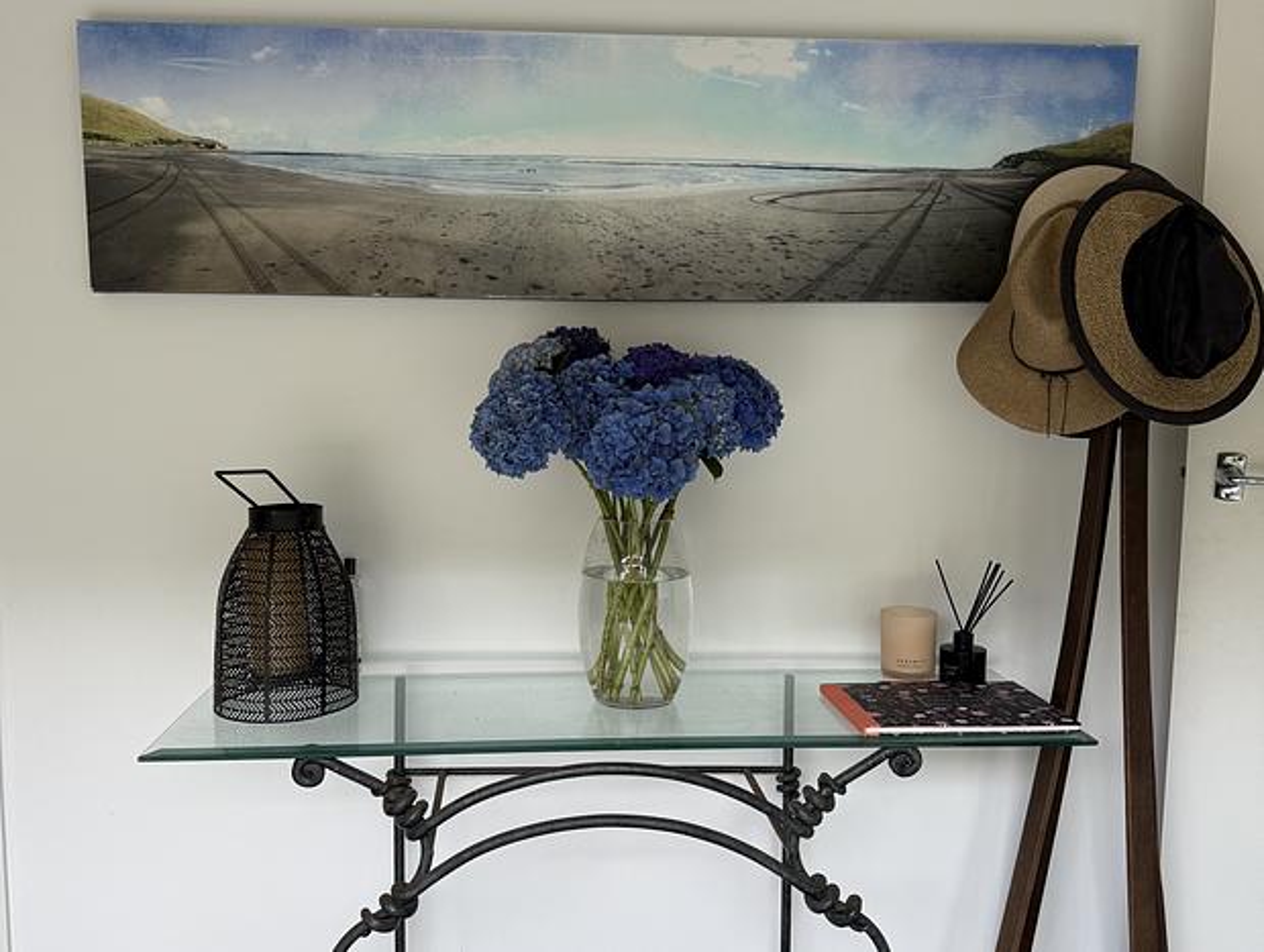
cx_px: 632
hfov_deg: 71.5
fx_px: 878
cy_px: 476
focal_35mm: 24
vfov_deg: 56.9
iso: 80
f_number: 1.78
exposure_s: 1/510
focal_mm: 6.76
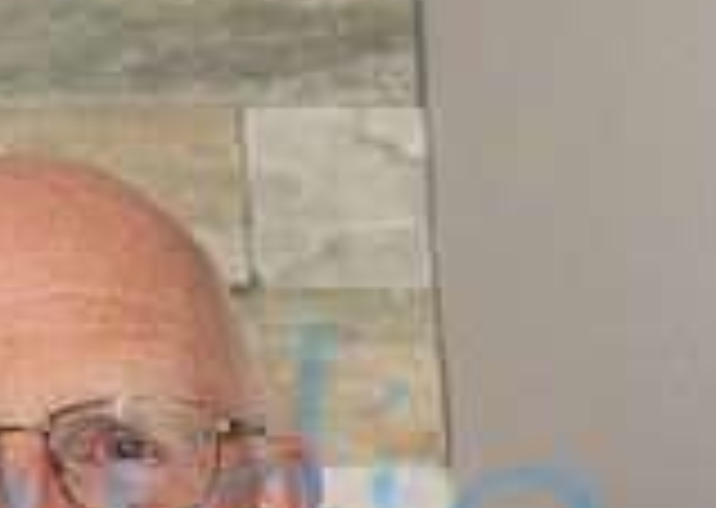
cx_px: -112
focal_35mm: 351
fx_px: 7125
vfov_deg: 4.1
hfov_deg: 5.7
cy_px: 555
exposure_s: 1/200
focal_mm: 62
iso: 560
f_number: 4
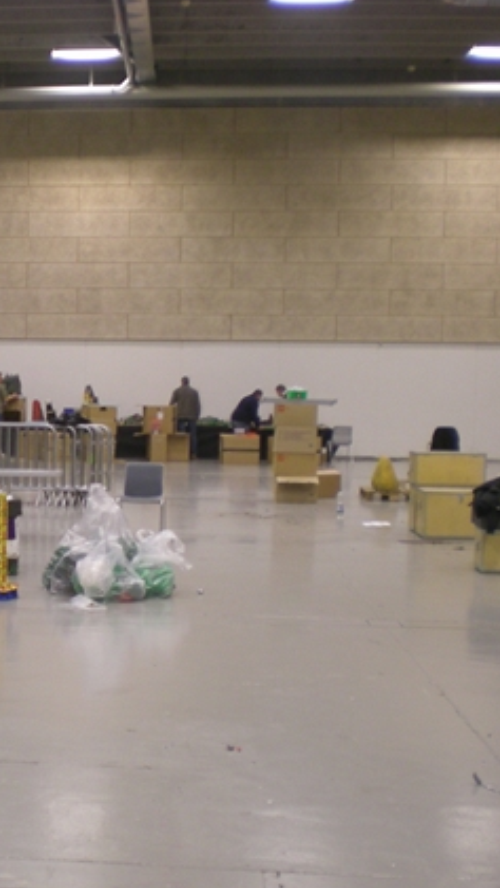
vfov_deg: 33.3
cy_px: 485
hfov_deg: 18.4
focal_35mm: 63
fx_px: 1484
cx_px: -49
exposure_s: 1/3.6
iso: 100
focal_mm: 6.3
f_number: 3.1
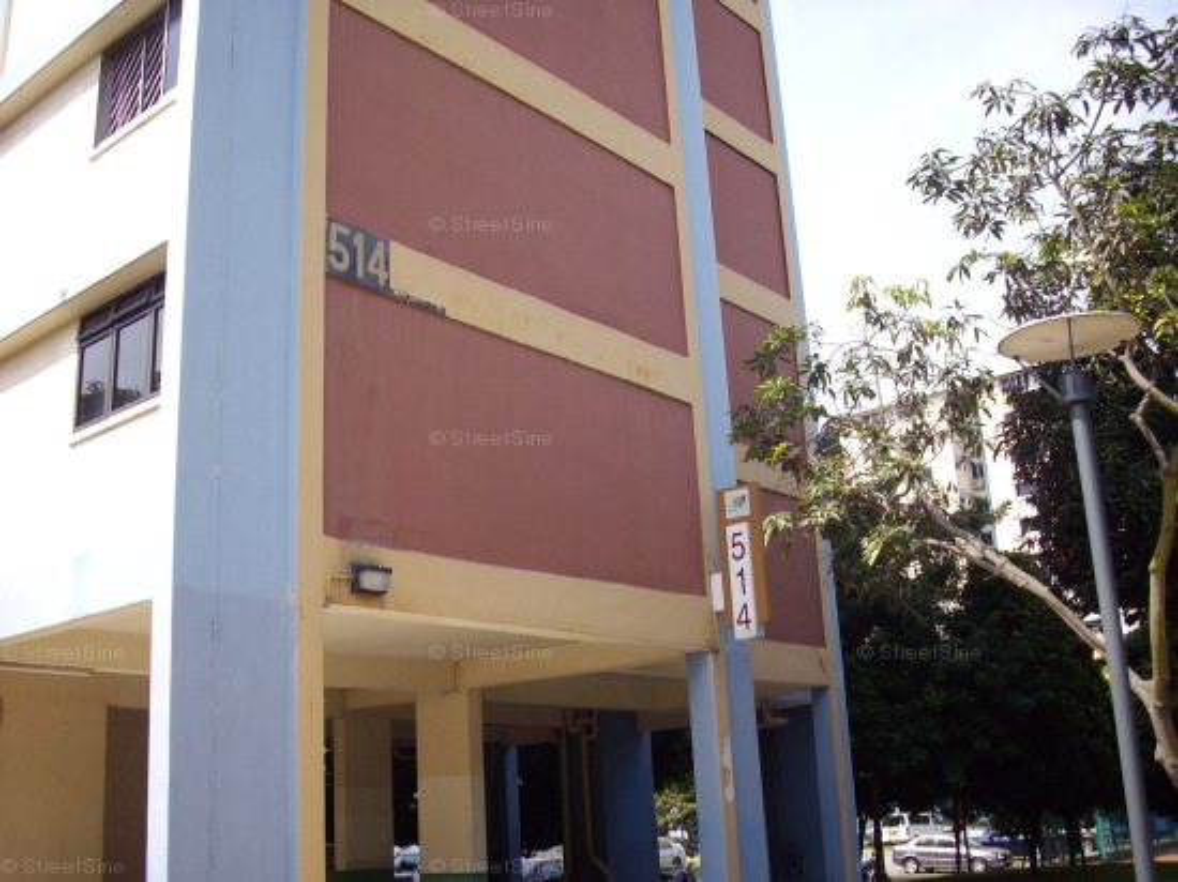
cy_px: 441
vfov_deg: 38.6
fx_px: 1259
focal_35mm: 37
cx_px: 589
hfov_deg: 50.2
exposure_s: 1/125
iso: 80
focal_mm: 6.2
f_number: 5.6
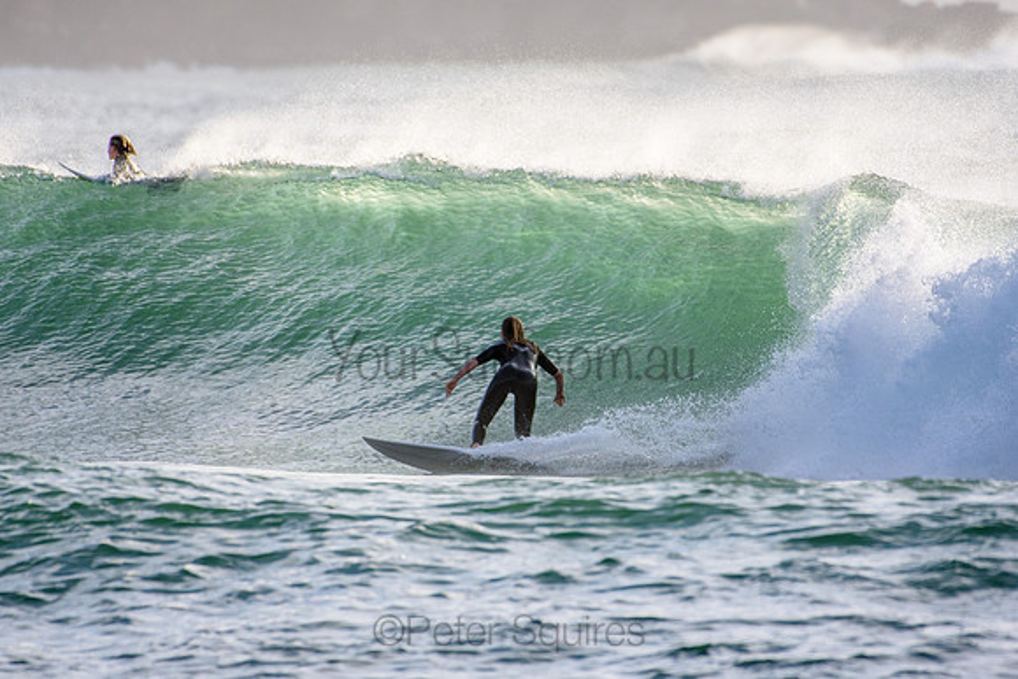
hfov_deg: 2.7
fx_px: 21212
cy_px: 340
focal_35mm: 750
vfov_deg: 1.8
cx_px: 509
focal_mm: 500
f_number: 5.6
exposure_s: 1/2000
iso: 450
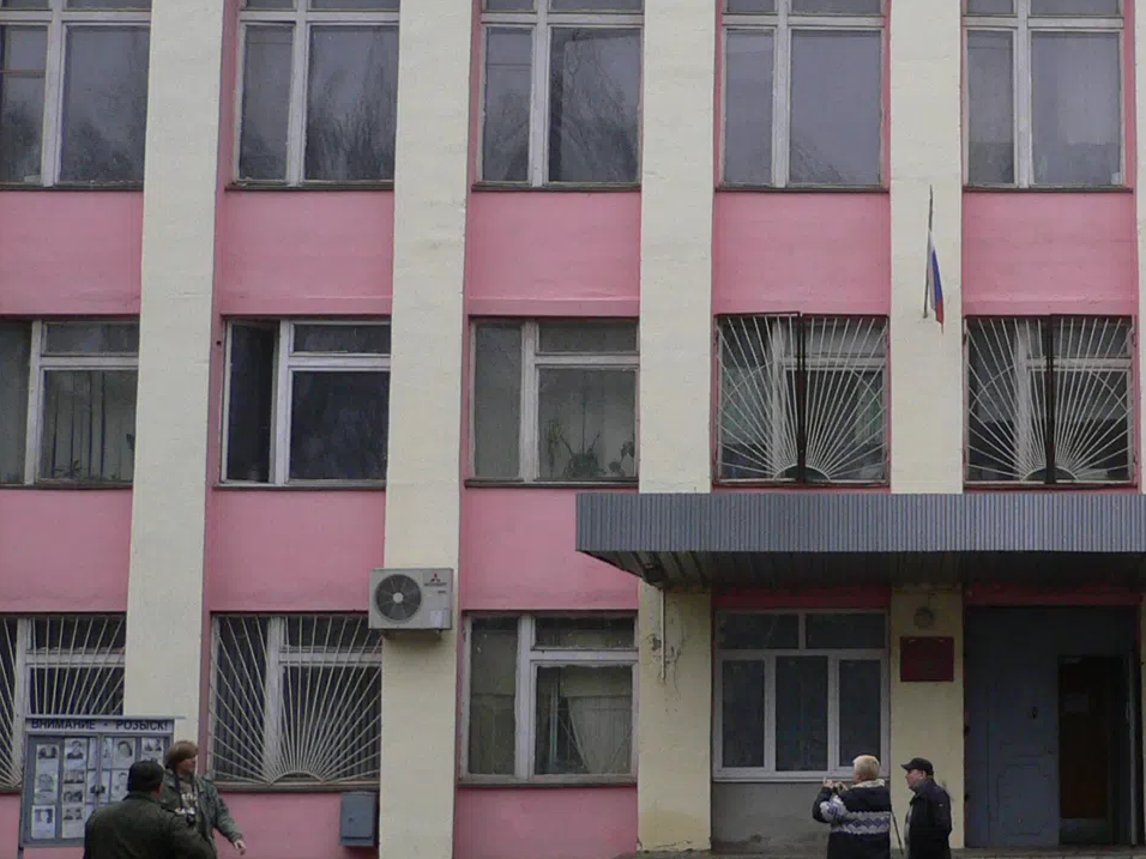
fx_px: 2483
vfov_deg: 19.6
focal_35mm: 75
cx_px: 1009
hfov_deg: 25.3
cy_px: 381
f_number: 2.8
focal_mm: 5.8
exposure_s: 1/320
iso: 100
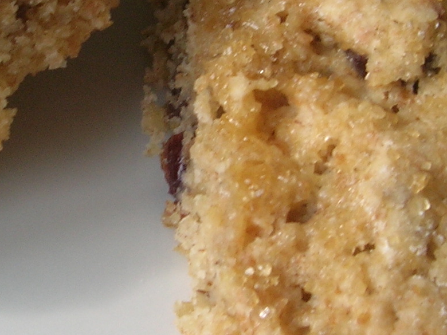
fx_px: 1459
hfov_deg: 17.4
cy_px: 72
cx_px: 185
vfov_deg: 13.1
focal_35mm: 113
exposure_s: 1/35
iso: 50
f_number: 4.9
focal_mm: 5.7
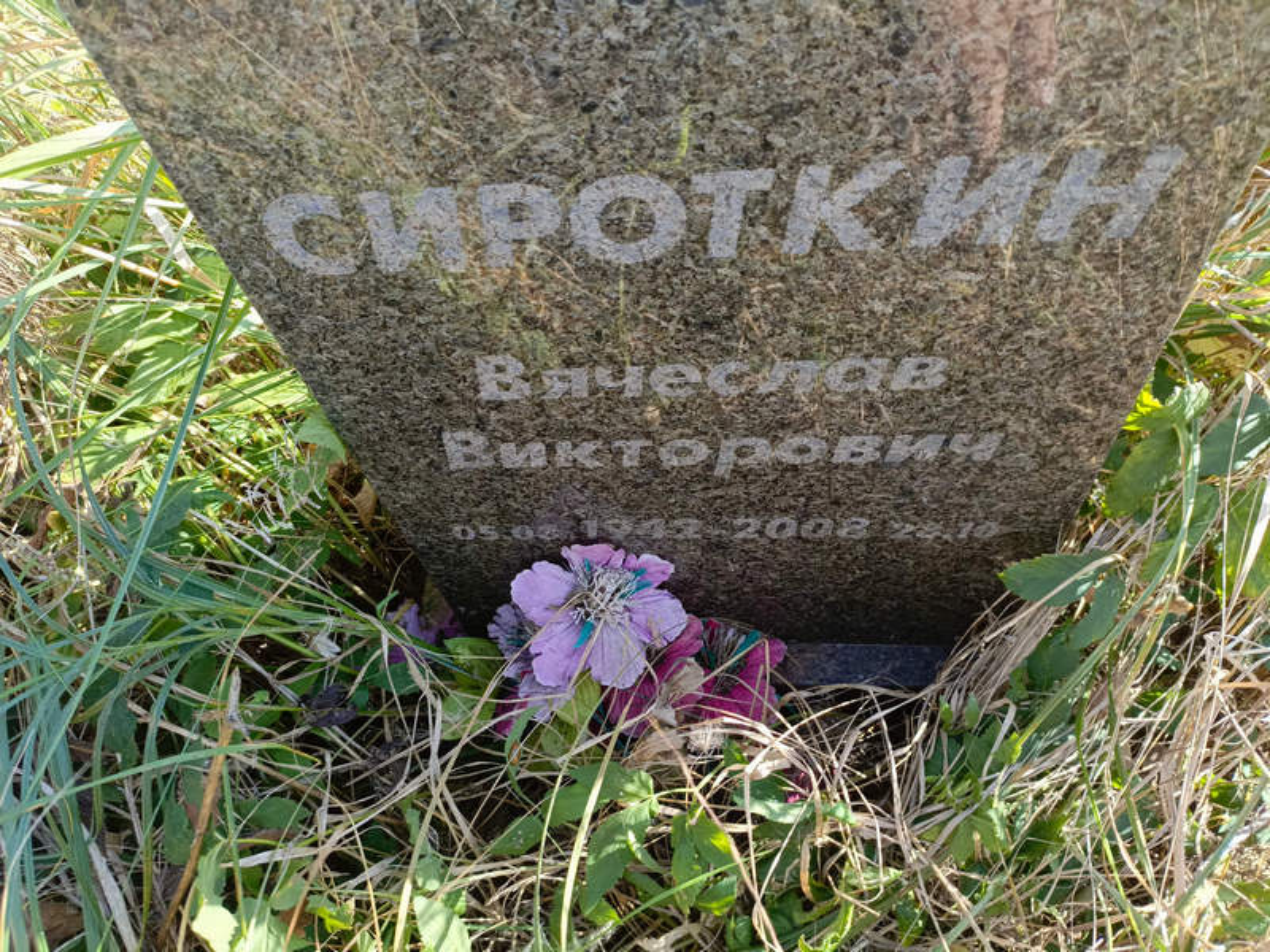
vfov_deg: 54.9
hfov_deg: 69.4
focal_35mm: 25
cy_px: 476
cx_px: 635
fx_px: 917
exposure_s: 1/117
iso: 102
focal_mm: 4.76
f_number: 1.69
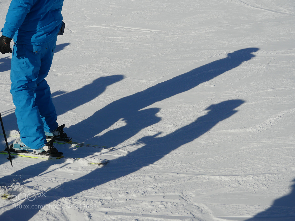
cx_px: 148
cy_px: 110
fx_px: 545
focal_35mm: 64
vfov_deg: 22.9
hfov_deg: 30.3
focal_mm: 32
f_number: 5
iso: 200
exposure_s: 1/3200
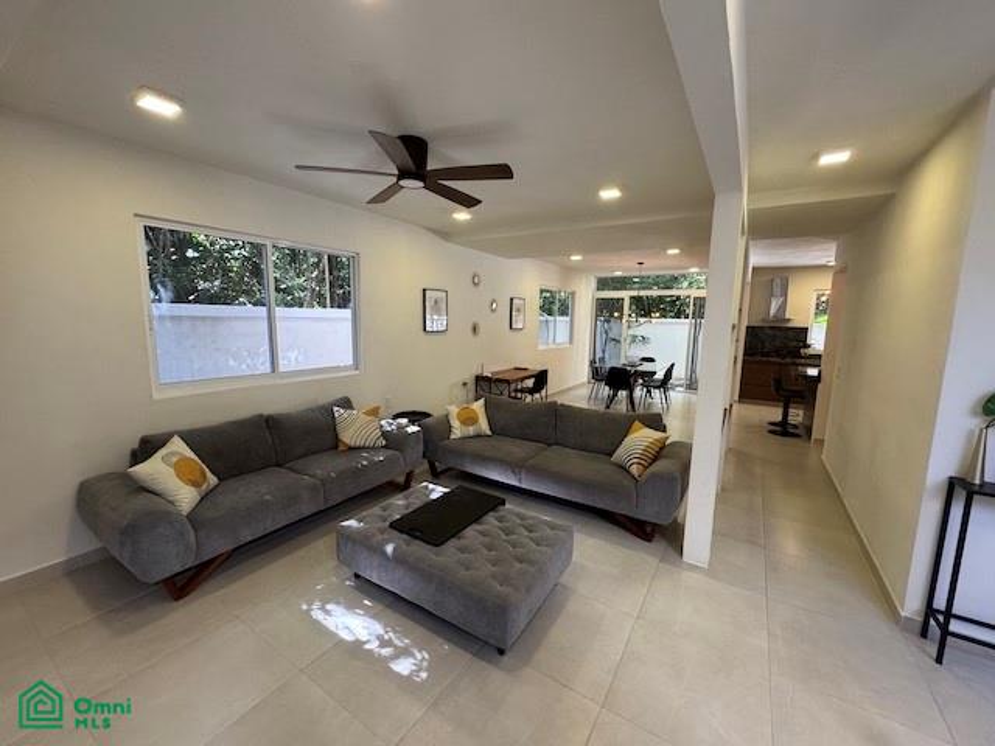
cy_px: 373
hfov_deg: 102.1
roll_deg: -1.7
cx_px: 498
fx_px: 402
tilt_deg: -7.5
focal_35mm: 14
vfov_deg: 85.7
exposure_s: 1/120
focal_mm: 2.22
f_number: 2.2
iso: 250
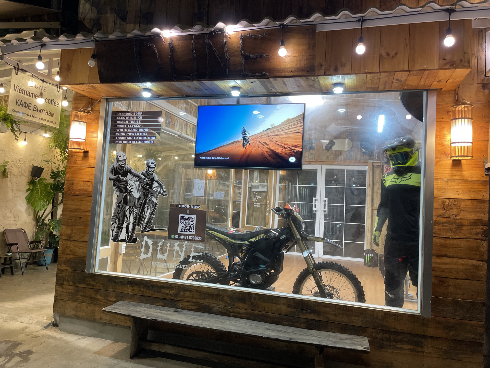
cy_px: 184
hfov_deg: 67.3
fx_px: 368
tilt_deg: +3.4
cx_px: 245
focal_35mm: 26
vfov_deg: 53.1
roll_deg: -3.1
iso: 200
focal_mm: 4.2
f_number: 1.6
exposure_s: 1/50
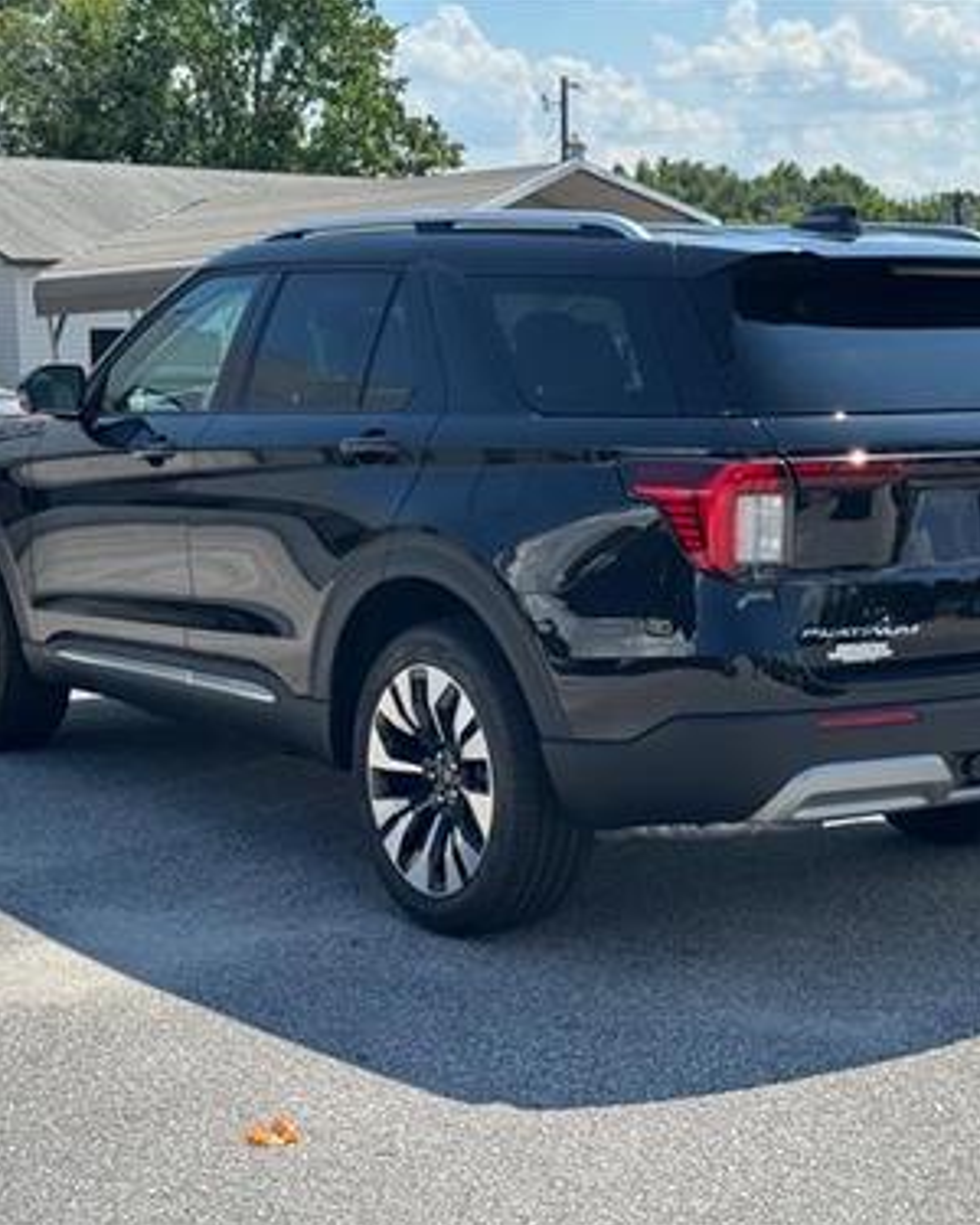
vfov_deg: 30.0
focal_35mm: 63
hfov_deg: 24.2
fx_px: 2284
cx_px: 608
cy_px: 611
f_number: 1.78
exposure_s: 1/2513
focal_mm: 6.76
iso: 64
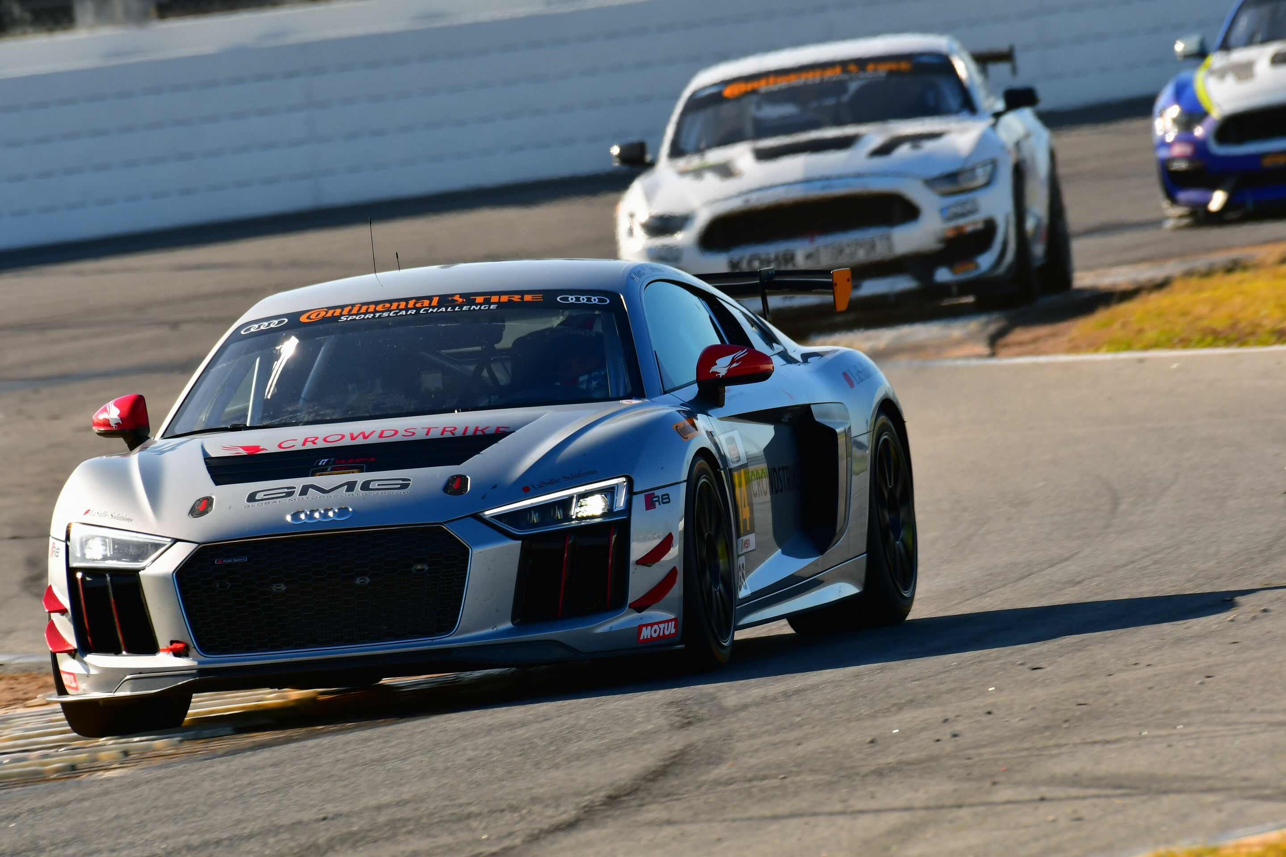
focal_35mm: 720
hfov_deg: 2.9
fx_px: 25718
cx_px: 643
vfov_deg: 1.9
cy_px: 428
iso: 200
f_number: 10
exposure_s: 1/320
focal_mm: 480
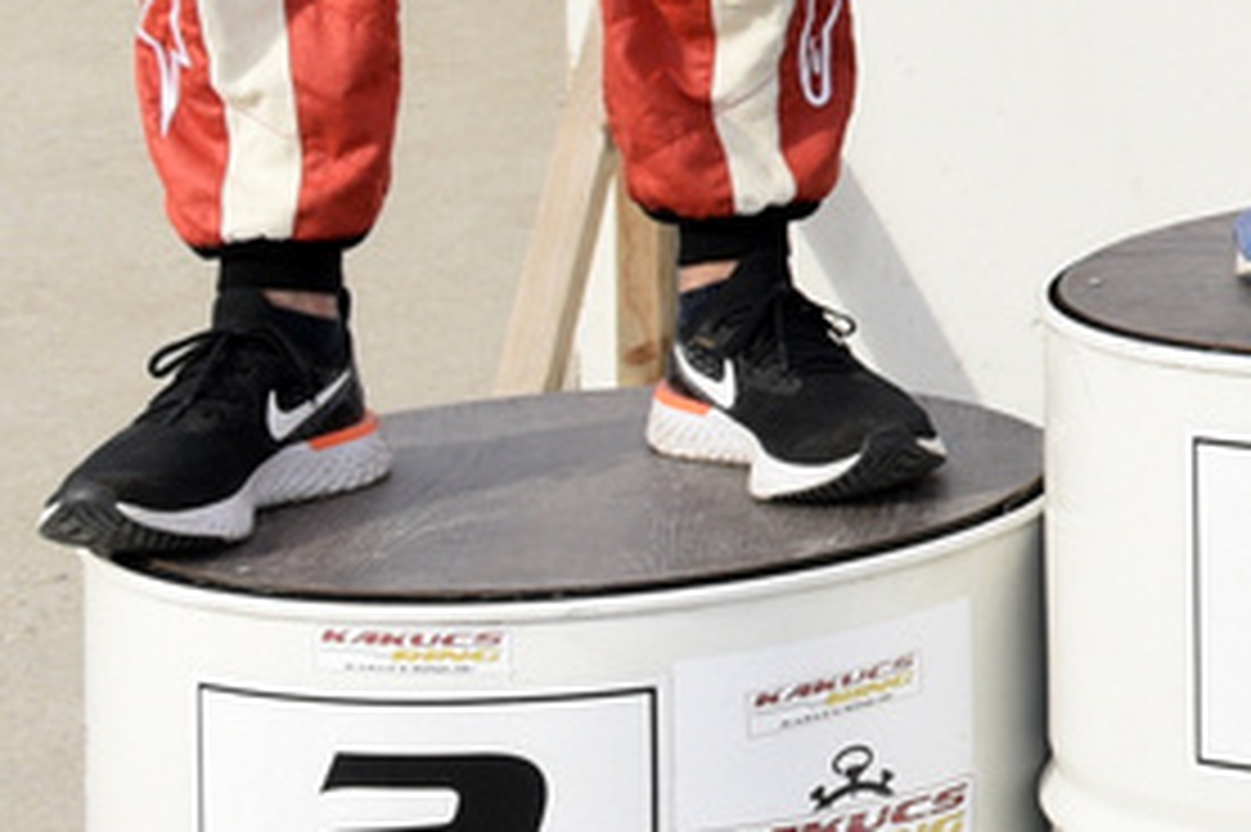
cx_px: 3452
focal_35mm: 167
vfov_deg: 7.9
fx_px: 5800
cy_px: -648
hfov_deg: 10.0
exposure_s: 1/320
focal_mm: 29
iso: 200
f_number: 7.1
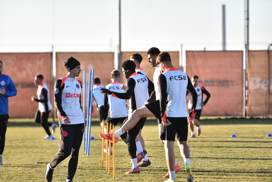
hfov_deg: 10.3
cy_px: 91
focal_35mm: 200
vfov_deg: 6.9
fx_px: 1512
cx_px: 136
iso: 250
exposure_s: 1/1250
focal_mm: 200
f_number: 2.8
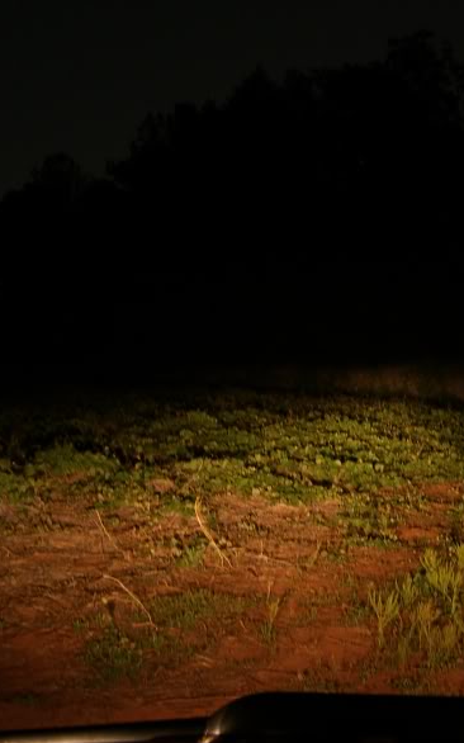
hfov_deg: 23.3
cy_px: 379
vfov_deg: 36.9
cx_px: 358
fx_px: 1113
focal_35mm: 55
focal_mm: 6.2
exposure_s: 4
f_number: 2.7
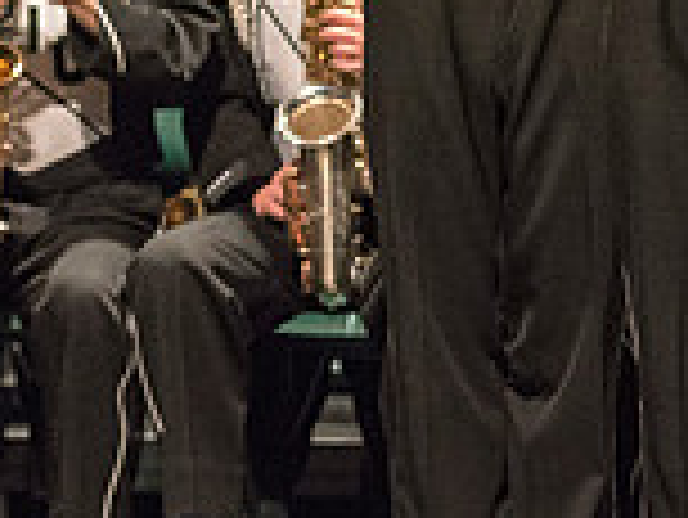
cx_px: -184
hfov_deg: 1.8
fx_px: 21761
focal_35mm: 1094
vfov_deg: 1.4
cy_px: -218
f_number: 2.8
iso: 4000
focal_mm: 300
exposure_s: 1/500
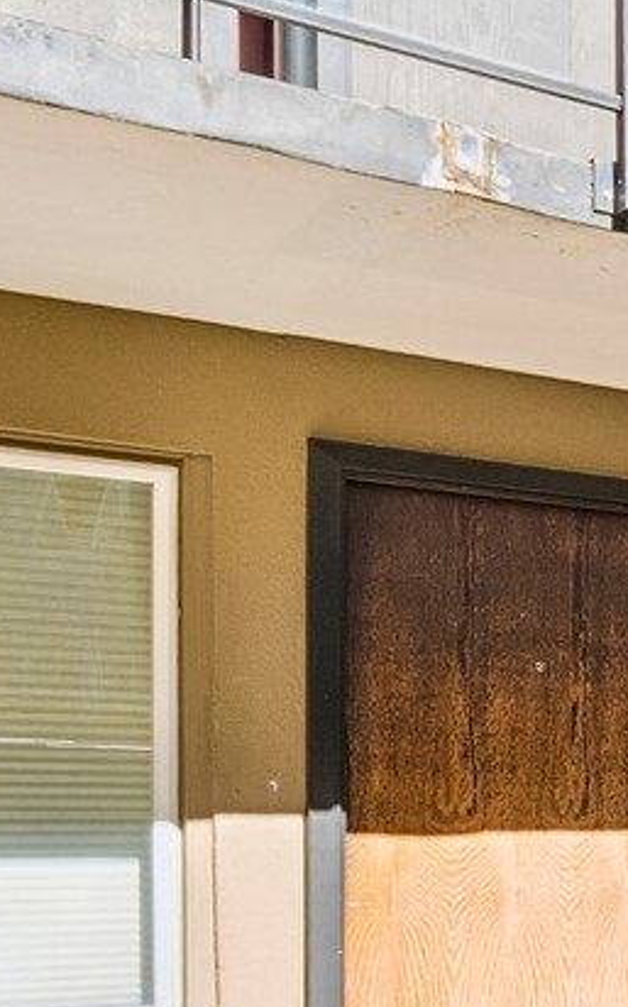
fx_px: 1728
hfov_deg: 12.8
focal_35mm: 63
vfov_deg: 31.8
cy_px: 781
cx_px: 1692
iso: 250
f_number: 9
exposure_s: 1/40
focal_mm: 10
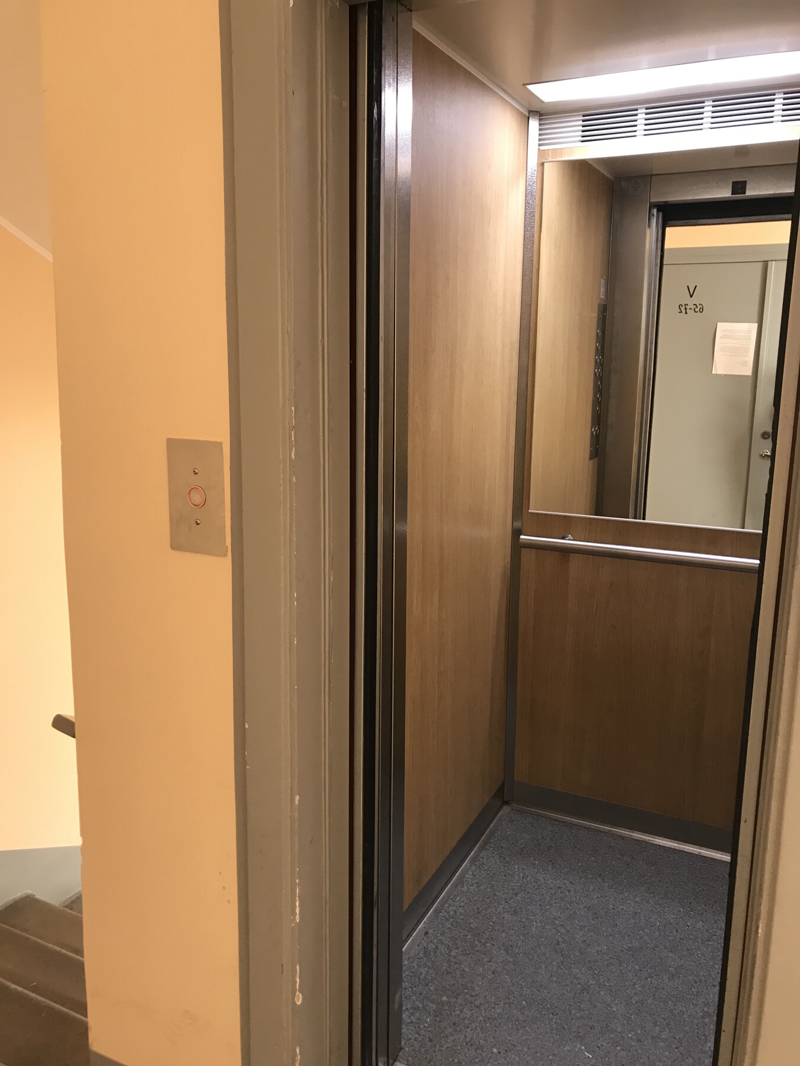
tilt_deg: -10.6
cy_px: 533
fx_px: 863
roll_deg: -1.3
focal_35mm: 28
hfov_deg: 49.7
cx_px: 400
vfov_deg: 63.4
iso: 32
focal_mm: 3.99
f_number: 1.8
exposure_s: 1/20
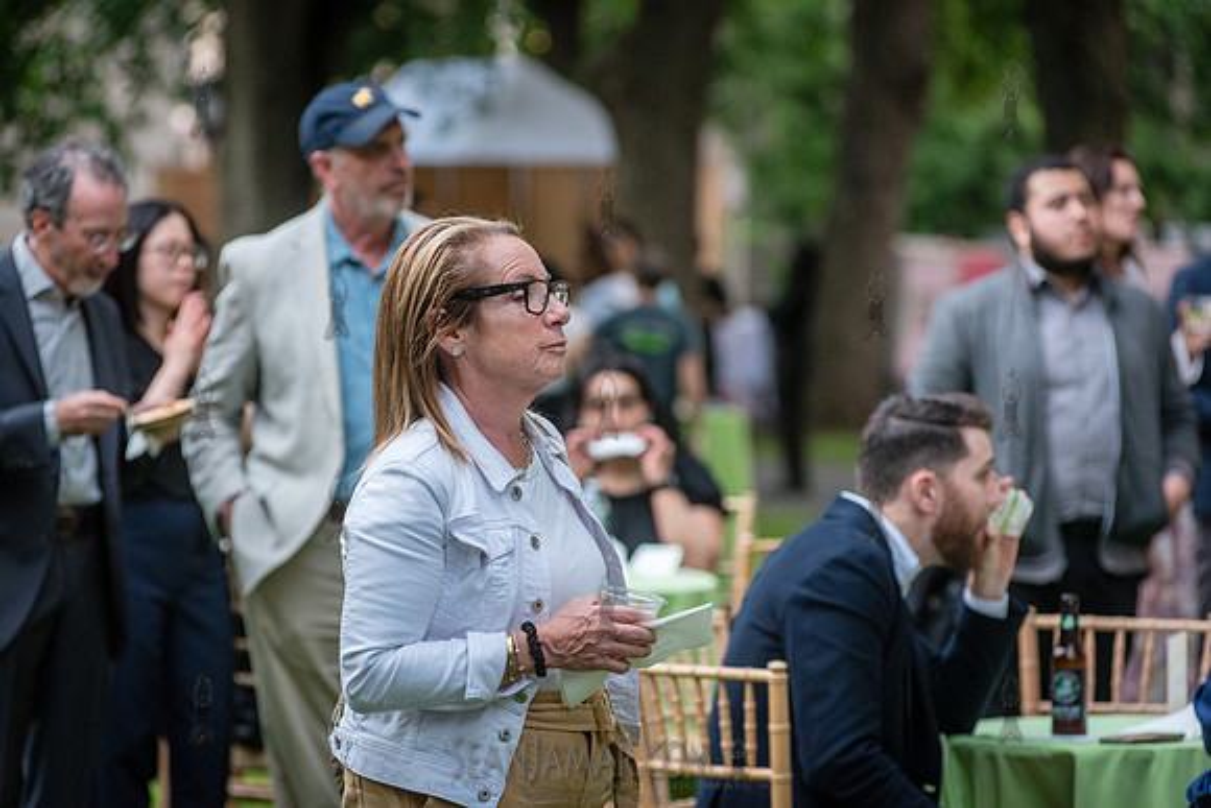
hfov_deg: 12.1
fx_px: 5734
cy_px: 404
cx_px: 606
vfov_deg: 8.1
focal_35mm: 170
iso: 2000
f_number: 5
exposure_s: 1/640
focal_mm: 170
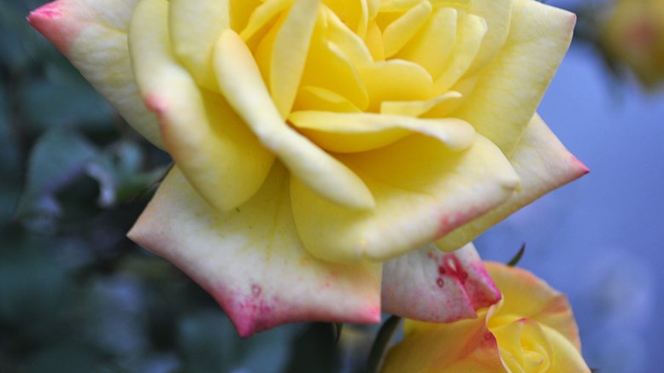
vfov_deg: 13.2
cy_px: 91
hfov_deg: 23.4
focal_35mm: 91
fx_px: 1602
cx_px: 259
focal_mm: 44
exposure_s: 1/50
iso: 200
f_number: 5.3
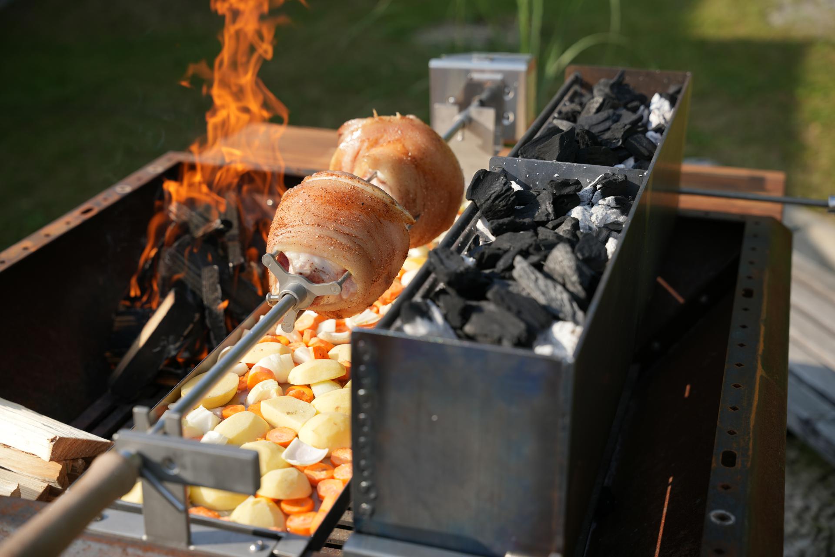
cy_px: 278
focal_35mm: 50
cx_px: 418
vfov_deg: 27.0
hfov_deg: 39.7
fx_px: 1157
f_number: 3.5
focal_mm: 49.9
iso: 100
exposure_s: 1/800
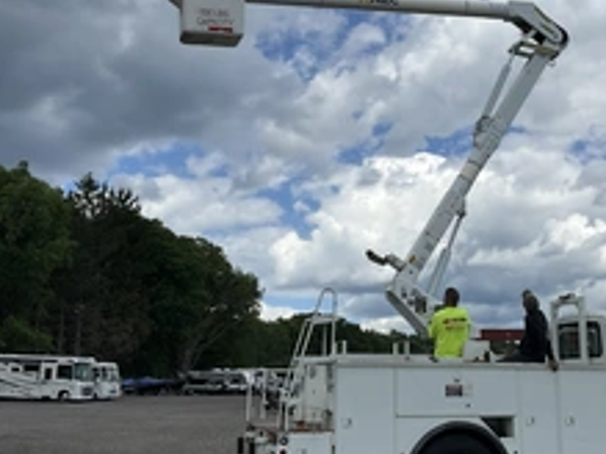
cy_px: 147
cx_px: 401
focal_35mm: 53
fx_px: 927
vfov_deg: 27.3
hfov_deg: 35.8
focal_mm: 3
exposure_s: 1/4065
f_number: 1.8
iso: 25
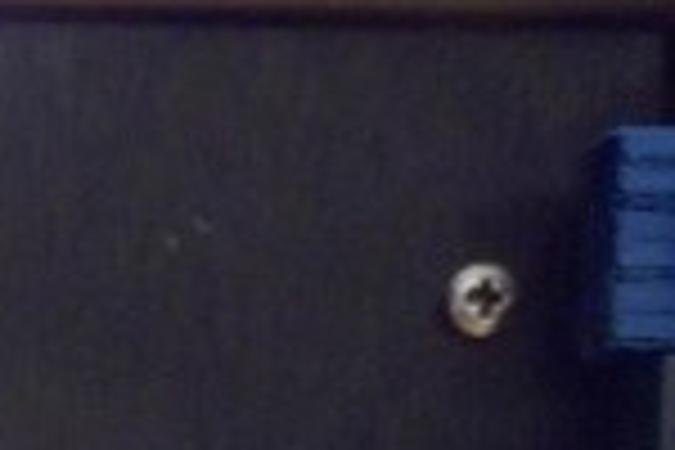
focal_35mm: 146
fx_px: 2737
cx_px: -716
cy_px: 1030
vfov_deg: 8.7
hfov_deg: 12.3
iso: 400
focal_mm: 5.9
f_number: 3.3
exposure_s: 1/8
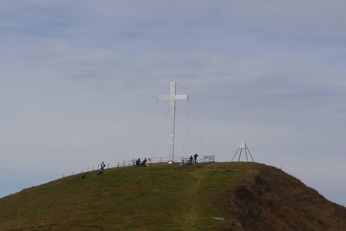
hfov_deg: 17.1
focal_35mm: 120
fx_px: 1154
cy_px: 116
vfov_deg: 11.4
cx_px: 173
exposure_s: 1/800
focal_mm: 19.2
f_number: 5
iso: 80
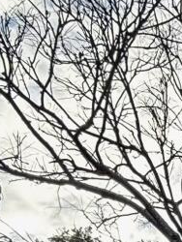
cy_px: 582
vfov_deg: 13.1
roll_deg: +4.3
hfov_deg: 10.9
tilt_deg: +2.9
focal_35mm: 112
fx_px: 784
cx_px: 454
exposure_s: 1/126
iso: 64
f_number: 2.2
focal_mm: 2.22
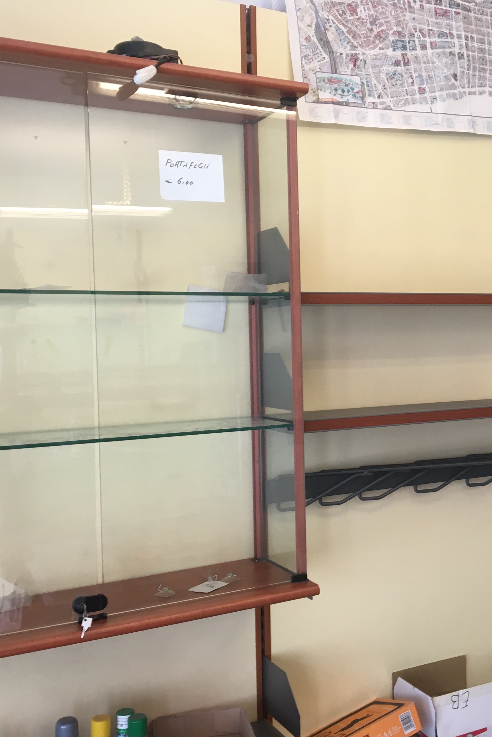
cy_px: 365
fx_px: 841
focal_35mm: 41
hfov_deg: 32.3
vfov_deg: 47.4
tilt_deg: +0.5
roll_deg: +0.2
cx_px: 341
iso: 25
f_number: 2.2
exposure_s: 1/33
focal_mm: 4.15
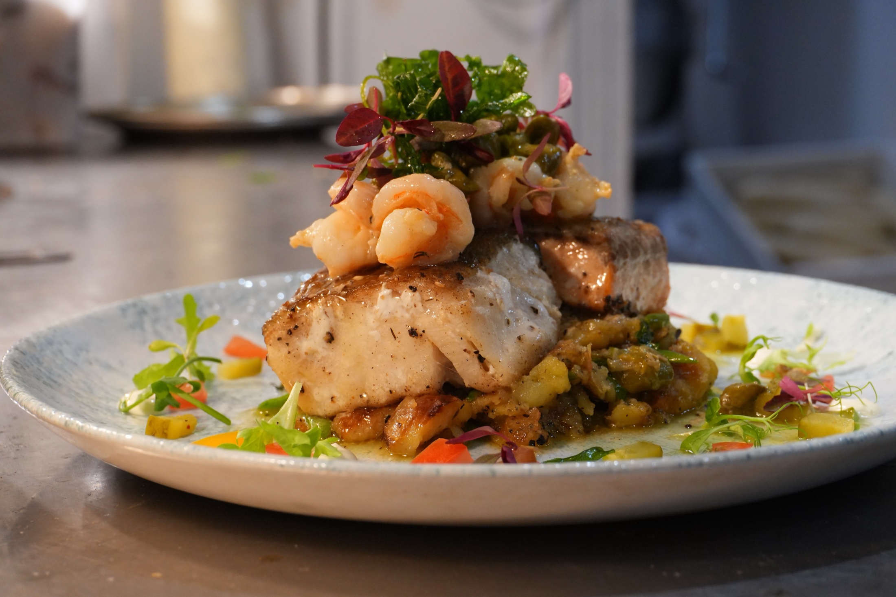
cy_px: 298
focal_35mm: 68
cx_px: 448
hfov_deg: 29.9
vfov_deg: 20.2
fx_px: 1680
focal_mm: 45
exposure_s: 1/125
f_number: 7.1
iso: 2000
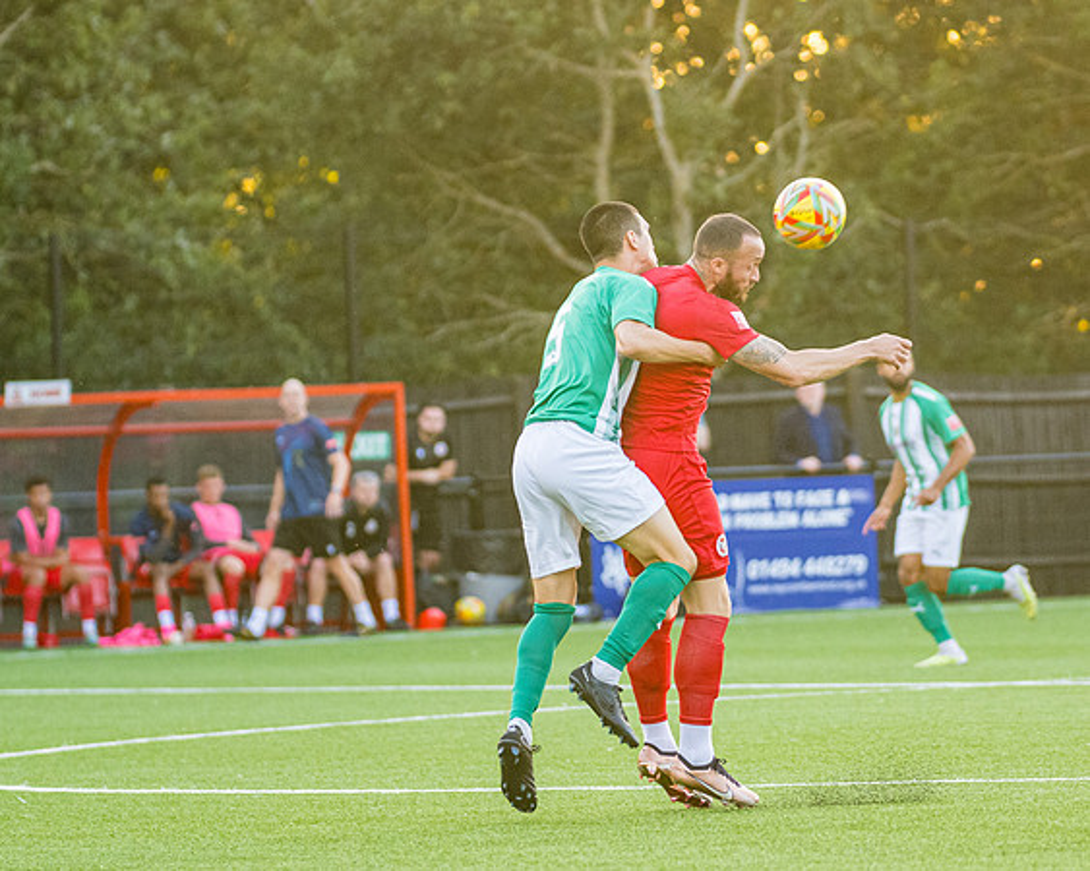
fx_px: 10485
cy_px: 402
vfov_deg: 4.8
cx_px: 751
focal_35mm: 325
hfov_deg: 5.9
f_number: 2.8
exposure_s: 1/1000
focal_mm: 160
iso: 1250
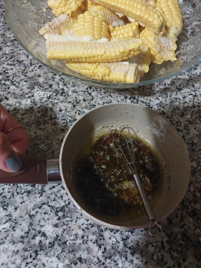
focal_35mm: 30
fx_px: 232
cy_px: 134
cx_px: 100
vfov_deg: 59.9
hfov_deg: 46.8
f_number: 1.8
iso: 640
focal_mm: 4.6
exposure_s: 1/25
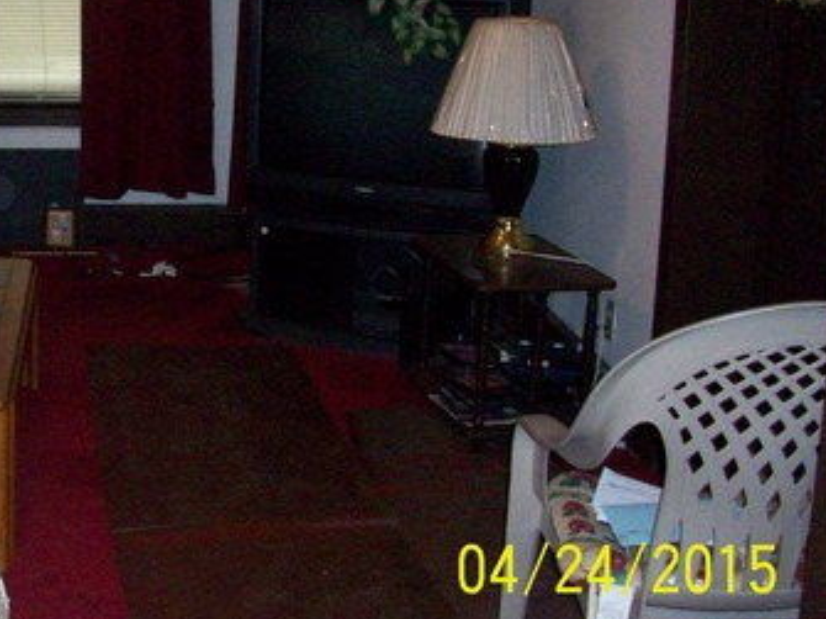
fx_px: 1550
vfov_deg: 22.3
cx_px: 69
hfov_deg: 28.6
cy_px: 123
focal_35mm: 65
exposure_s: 1/60
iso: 320
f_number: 2.8
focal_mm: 5.7
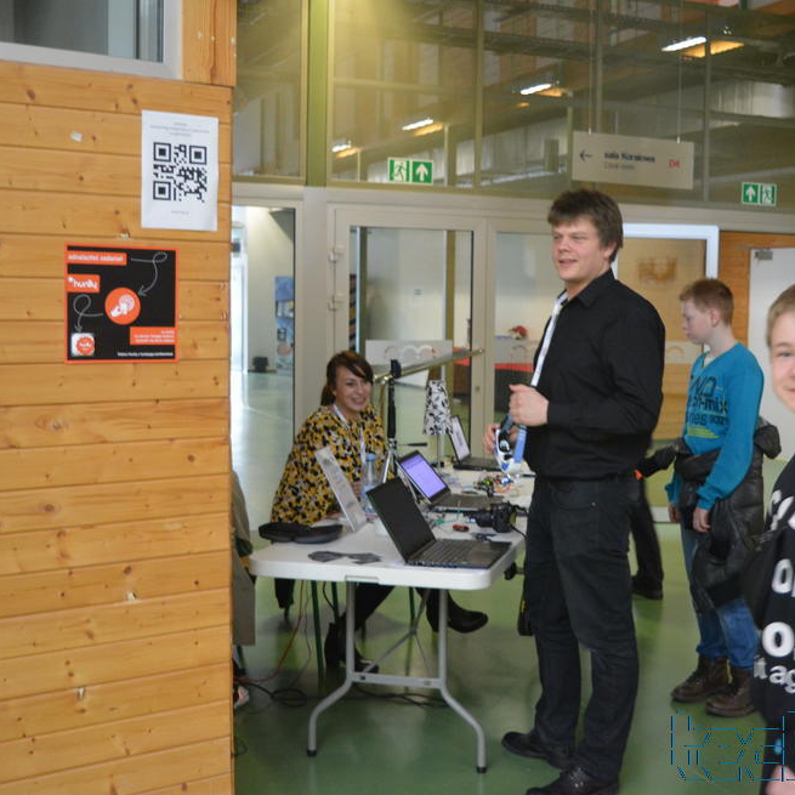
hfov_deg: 34.6
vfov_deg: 34.9
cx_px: 526
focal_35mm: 49
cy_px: 402
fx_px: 1264
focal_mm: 25
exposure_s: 1/30
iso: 2000
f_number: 4
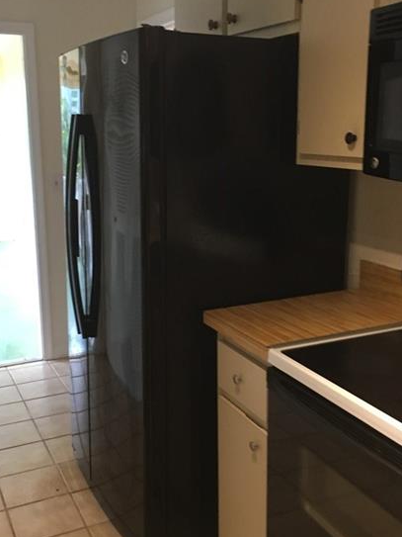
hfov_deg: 35.1
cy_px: 257
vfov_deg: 45.8
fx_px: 635
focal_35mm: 41
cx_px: 199
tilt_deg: -10.1
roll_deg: +0.6
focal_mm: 4.15
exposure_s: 1/30
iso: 125
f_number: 2.2
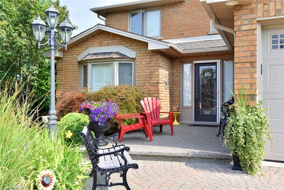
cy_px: 95
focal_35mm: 32
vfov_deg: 41.1
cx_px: 142
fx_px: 252
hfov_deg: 58.7
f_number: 10
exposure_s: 1/400
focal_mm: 32
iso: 500
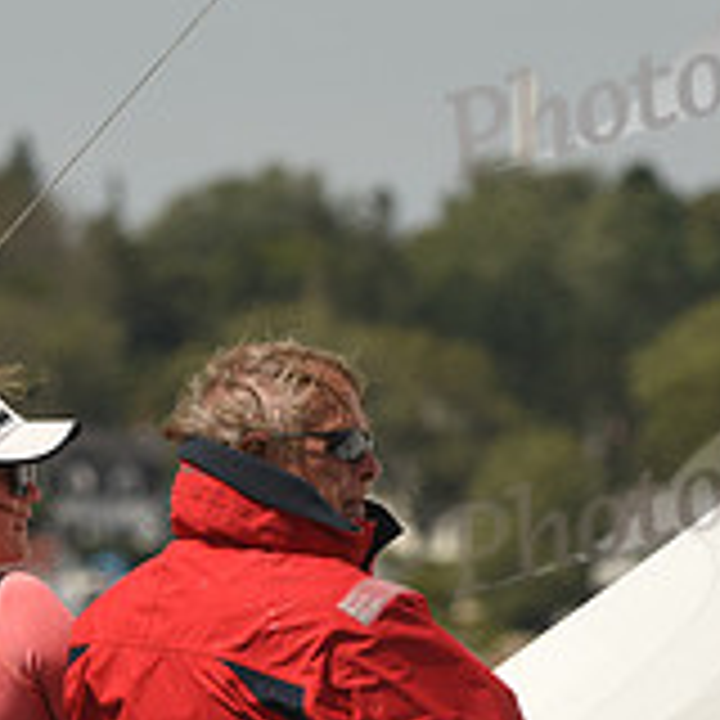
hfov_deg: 2.0
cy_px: 776
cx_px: 216
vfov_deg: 2.0
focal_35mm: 892
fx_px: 20991
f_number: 7.1
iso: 250
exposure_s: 1/1000
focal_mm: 290
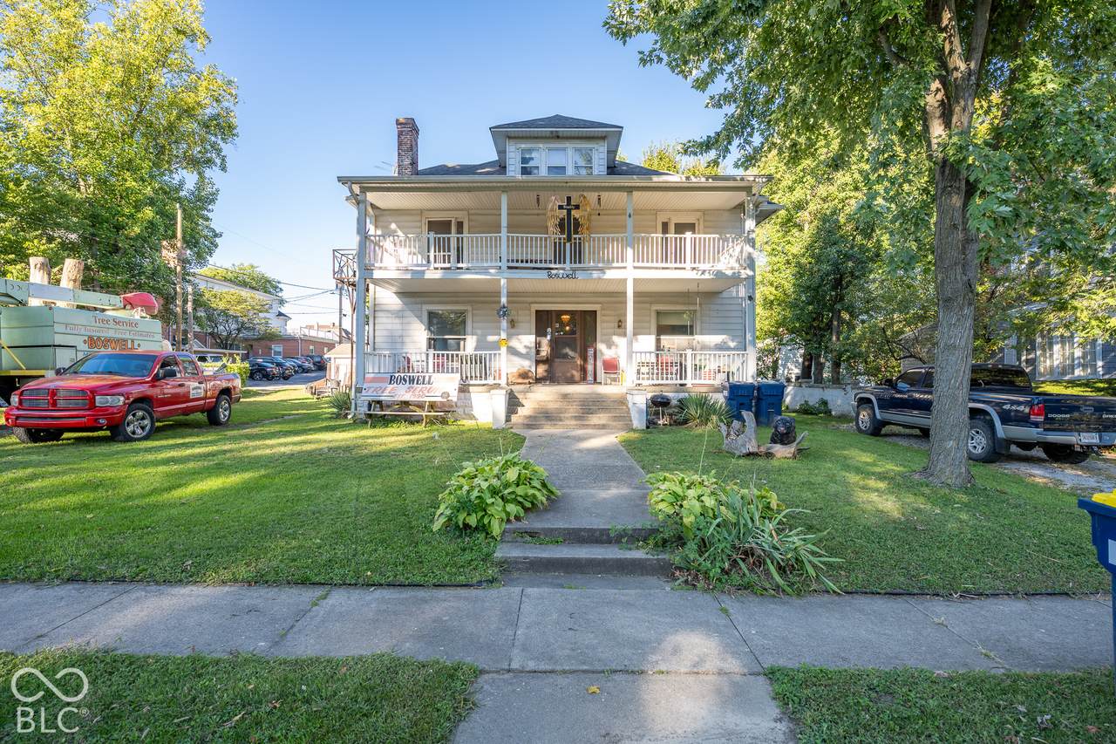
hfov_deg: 90.0
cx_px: 558
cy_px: 372
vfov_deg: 67.4
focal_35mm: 18
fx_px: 558
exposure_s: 1/100
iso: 100
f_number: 5.6
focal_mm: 18
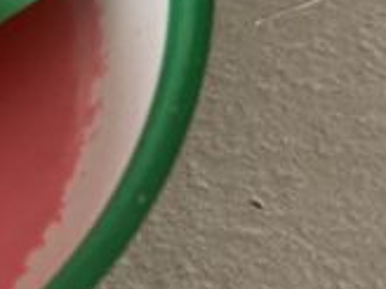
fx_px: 1182
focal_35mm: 106
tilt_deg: -65.6
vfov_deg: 14.0
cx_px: -347
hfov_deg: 15.4
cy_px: 139
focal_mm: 4.25
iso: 320
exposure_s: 1/60
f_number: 1.8
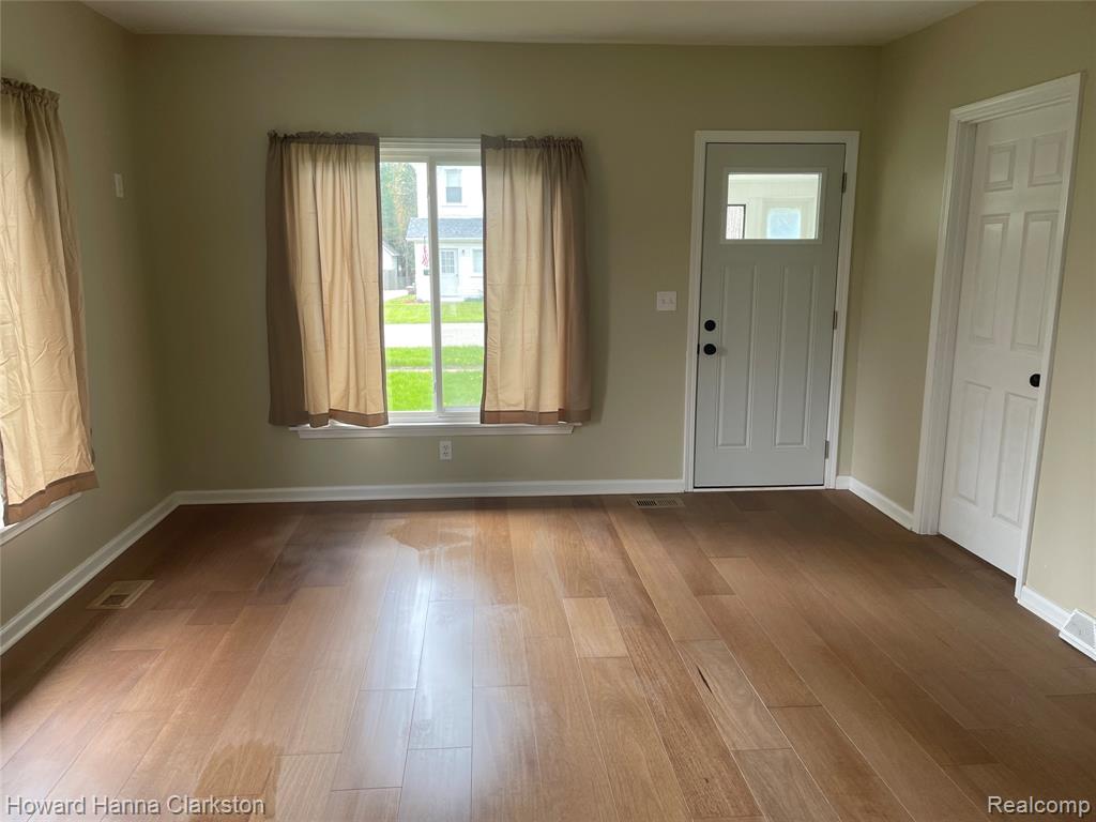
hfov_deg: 69.4
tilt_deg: -12.2
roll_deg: +0.4
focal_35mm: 25
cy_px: 411
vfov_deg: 54.9
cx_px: 548
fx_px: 792
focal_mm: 5.1
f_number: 1.6
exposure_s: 1/121
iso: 64
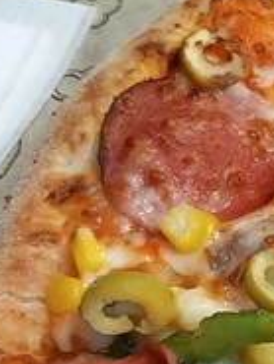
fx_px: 1413
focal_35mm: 134
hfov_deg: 9.8
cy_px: 346
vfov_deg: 14.5
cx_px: 651
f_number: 1.8
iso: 125
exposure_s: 1/50
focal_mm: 4
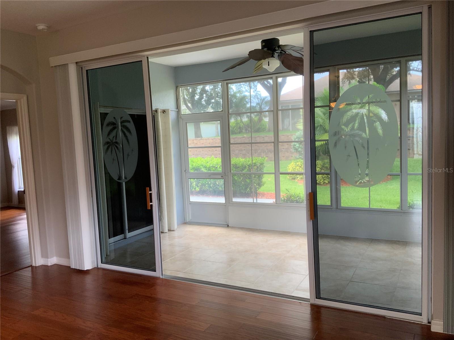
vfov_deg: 48.2
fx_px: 380
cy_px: 170
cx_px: 227
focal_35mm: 29
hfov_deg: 61.7
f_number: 1.8
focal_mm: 3
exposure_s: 1/60
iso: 50
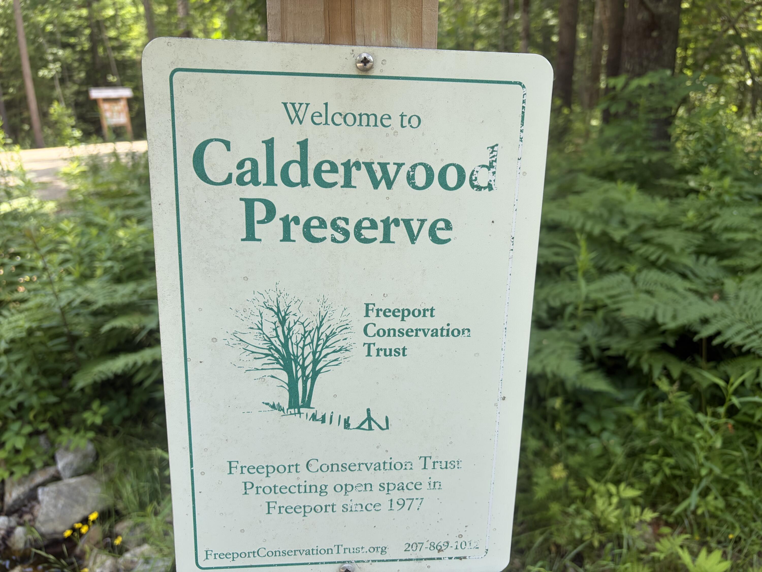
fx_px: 572
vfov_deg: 53.1
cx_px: 381
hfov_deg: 67.3
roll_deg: +3.1
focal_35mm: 26
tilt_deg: -18.3
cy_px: 286
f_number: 1.6
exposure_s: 1/478
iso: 50
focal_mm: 5.96
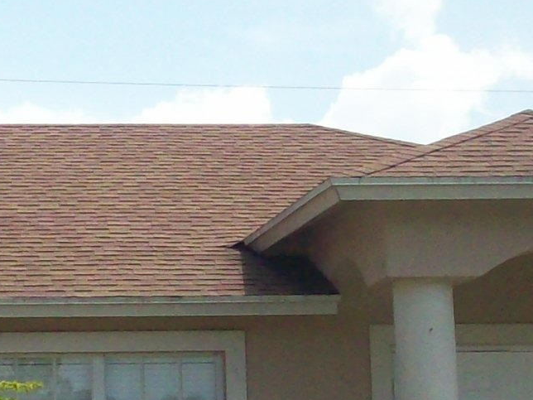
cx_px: -76
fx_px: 2294
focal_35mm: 149
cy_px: 306
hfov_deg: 13.0
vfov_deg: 9.9
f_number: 5.6
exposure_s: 1/569
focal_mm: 6.2
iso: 160
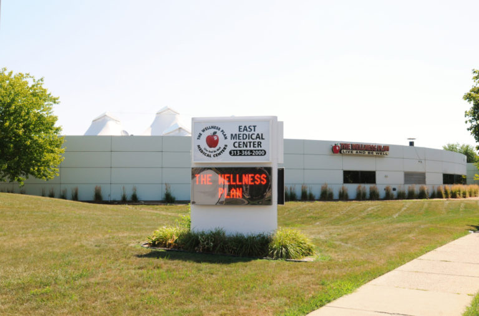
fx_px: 477
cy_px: 158
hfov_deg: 53.3
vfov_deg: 36.6
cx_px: 240
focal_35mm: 36
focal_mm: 24
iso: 320
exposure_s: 1/250
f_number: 10
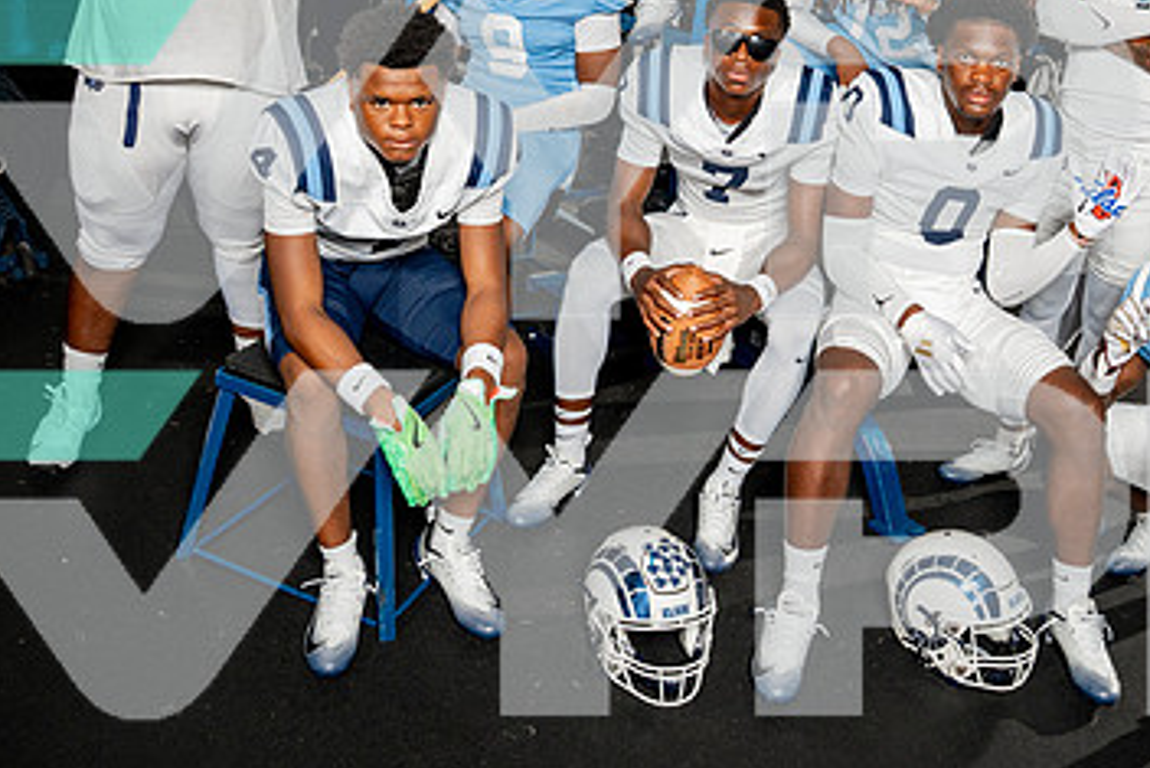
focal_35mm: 33
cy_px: 149
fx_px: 1055
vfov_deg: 38.4
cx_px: 702
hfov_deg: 56.7
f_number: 7.1
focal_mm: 20
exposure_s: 1/200
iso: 640
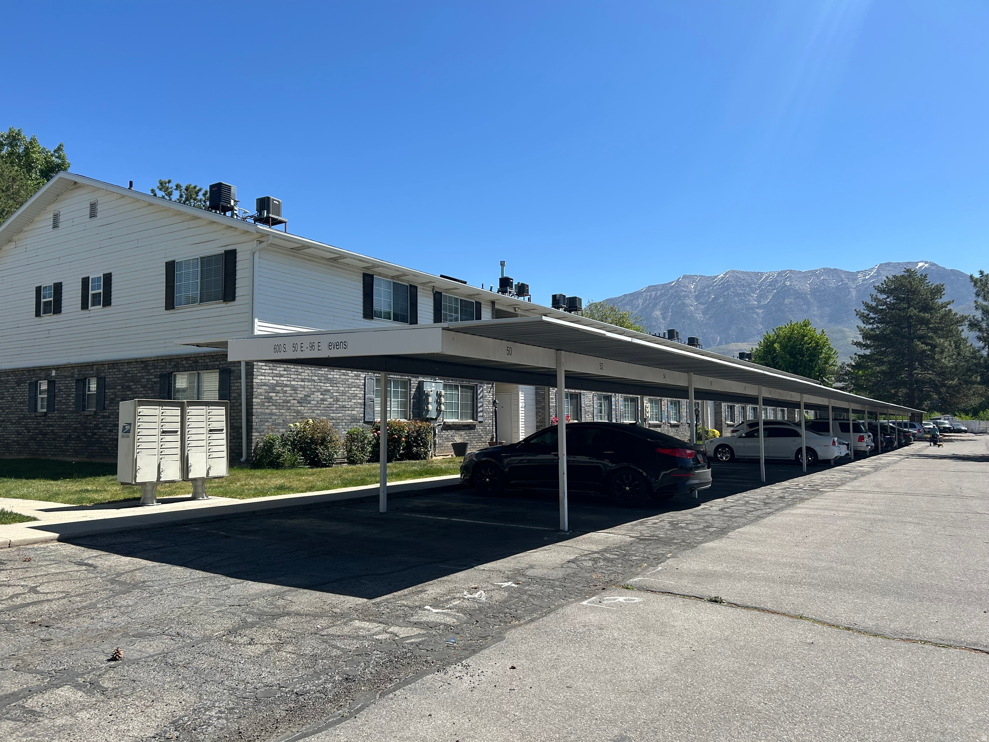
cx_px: 494
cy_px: 371
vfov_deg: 53.1
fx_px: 743
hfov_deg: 67.3
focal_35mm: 26
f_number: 1.5
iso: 50
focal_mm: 5.7
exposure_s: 1/3704
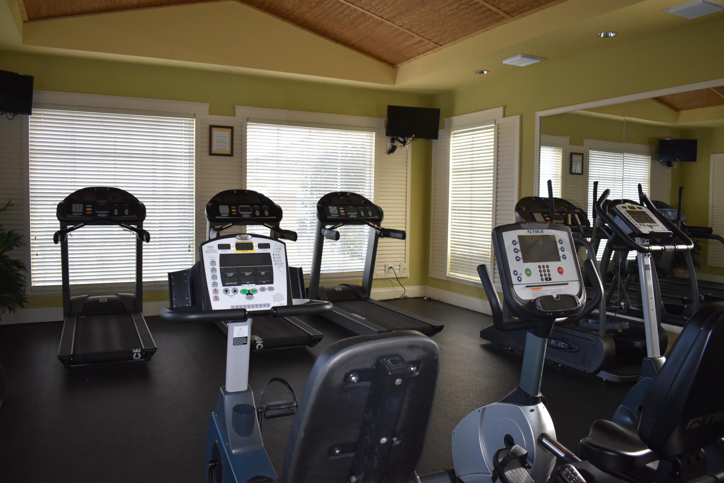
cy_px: 242
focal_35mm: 27
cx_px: 362
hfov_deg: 67.4
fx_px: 543
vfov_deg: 47.9
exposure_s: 1/200
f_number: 3.5
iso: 800
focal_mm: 18
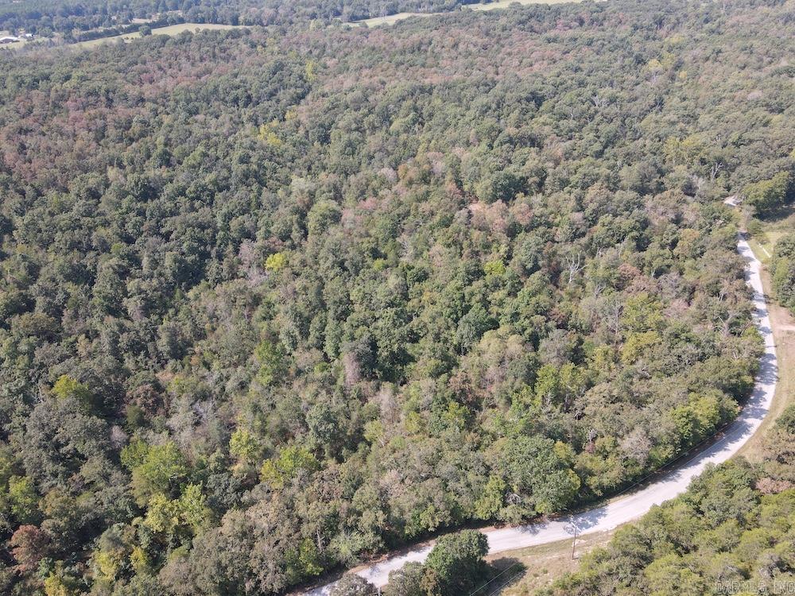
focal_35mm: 24
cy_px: 298
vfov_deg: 56.8
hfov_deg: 71.6
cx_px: 398
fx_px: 551
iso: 120
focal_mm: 4.5
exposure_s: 1/15
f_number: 2.8
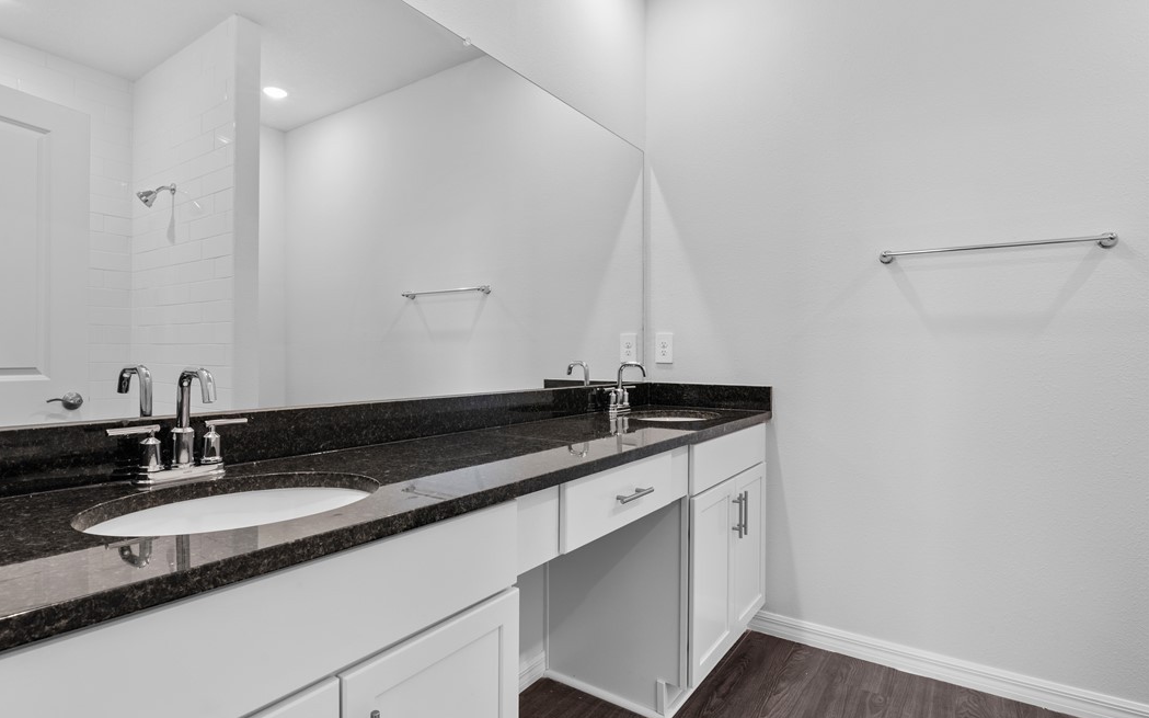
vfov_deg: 62.2
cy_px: 352
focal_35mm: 19
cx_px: 558
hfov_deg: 88.0
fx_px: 595
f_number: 10
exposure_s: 1
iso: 320
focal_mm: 18
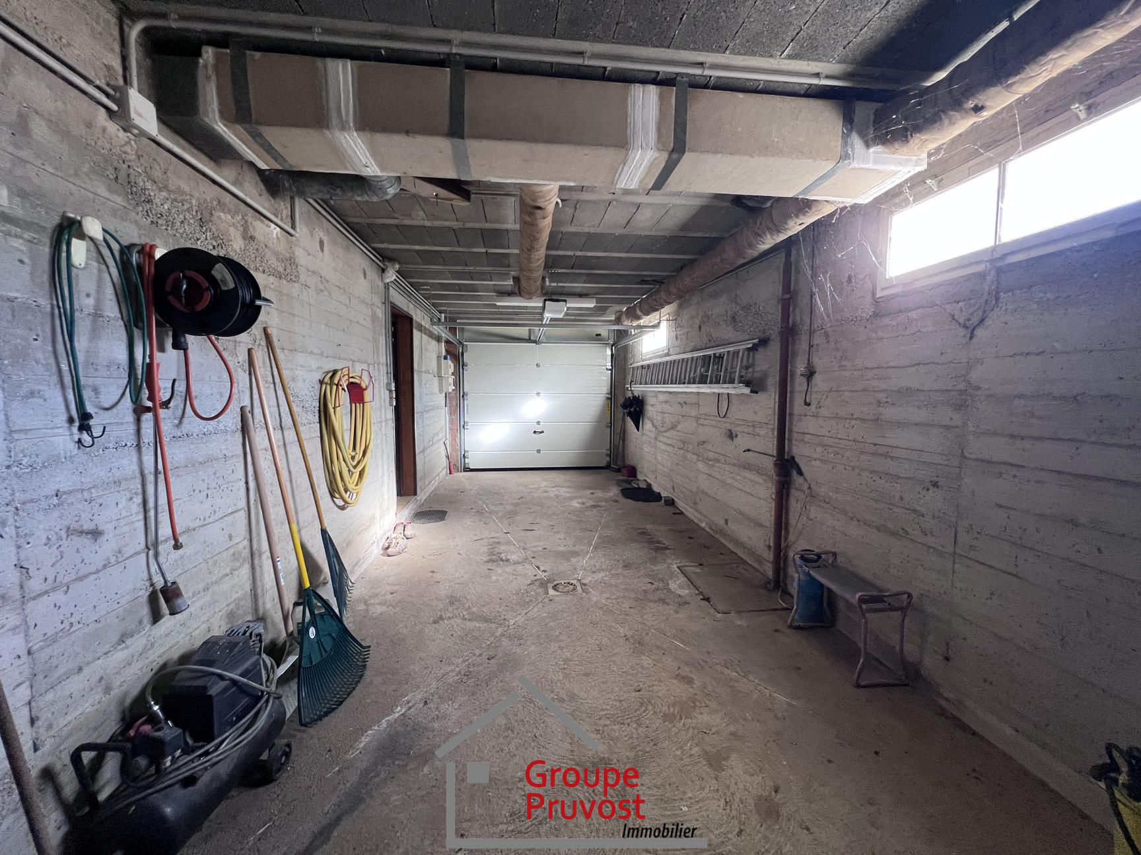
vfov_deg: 89.9
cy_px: 428
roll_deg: +0.2
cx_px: 570
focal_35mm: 13
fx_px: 429
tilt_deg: -5.1
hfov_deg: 106.2
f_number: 1.8
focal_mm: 1.57
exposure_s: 1/60
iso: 320
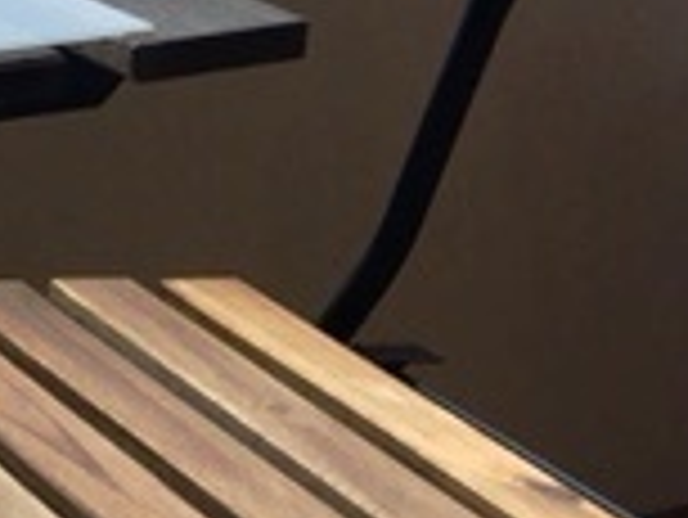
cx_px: -679
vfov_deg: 11.9
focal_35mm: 121
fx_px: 2407
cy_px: -153
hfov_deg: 13.8
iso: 25
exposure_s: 1/874
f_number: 2.2
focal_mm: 4.15
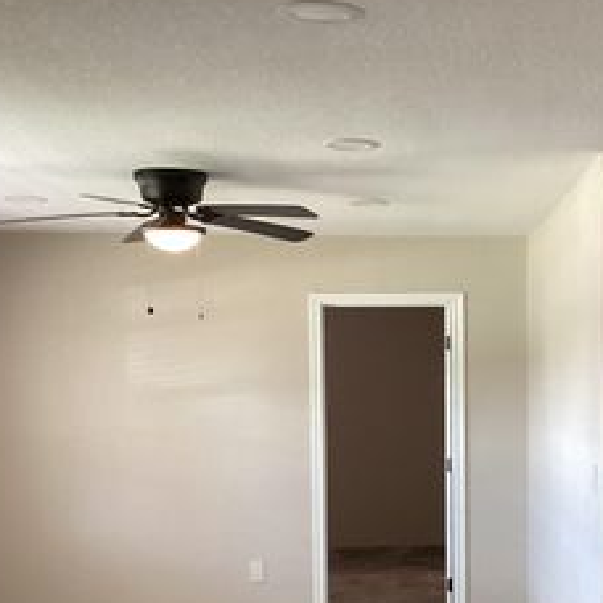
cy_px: 456
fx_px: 1182
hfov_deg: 27.6
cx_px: 540
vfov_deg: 28.2
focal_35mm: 60
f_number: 2.4
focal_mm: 3.3
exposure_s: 1/60
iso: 250
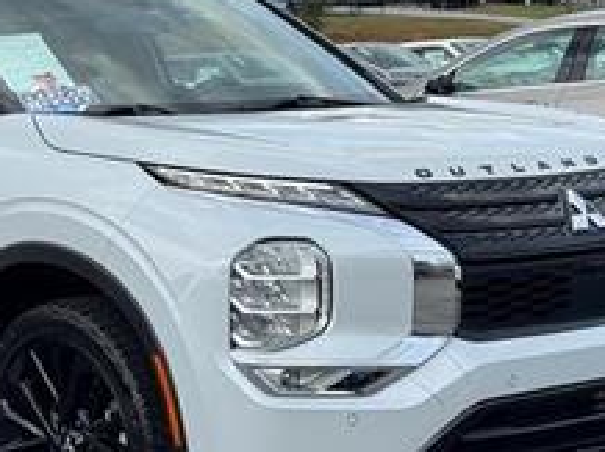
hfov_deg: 17.7
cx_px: 167
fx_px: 1938
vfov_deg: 13.3
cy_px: 227
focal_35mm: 111
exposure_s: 1/3257
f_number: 1.78
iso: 64
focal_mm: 6.76
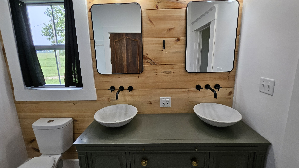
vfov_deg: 70.4
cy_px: 76
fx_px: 119
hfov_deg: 103.0
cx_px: 151
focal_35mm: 15
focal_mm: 1.74
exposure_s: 1/60
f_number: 2.2
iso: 40
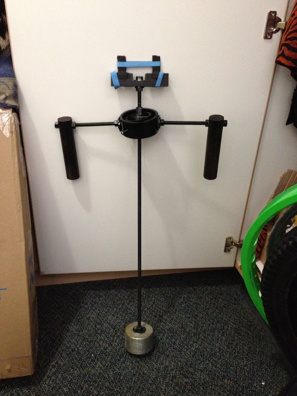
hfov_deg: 40.7
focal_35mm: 35
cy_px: 198
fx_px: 400
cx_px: 148
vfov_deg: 52.6
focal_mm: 4.28
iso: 500
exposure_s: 1/15
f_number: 2.4
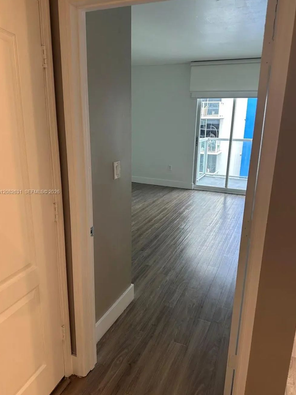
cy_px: 192
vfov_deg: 69.4
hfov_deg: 54.9
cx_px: 150
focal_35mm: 25
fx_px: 285
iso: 200
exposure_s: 1/60
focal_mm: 6.86
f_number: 1.78
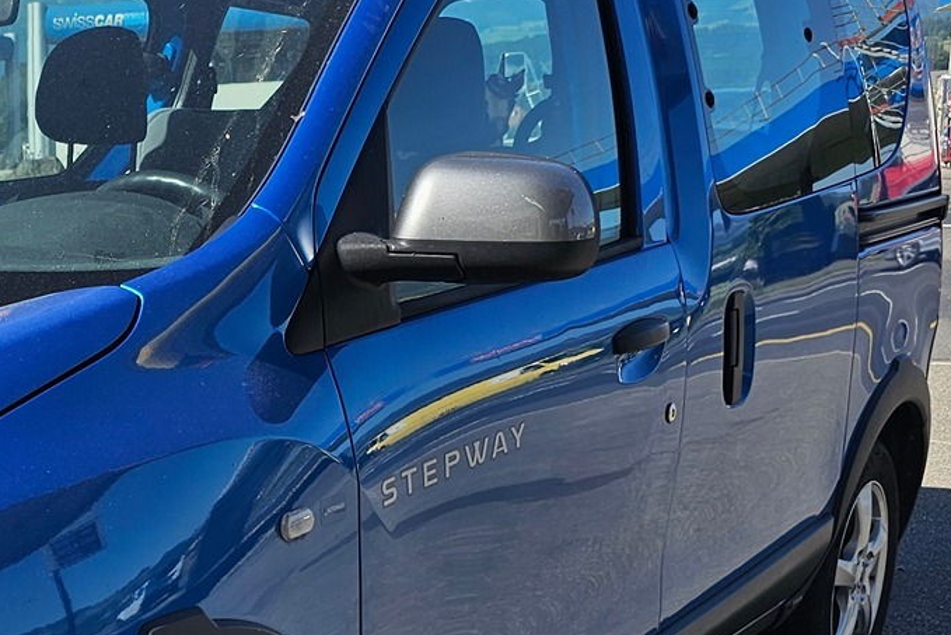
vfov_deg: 18.7
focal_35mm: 71
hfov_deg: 26.3
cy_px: 638
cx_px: -92
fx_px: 1876
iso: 10
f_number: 1.7
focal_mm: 6.3
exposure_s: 1/575
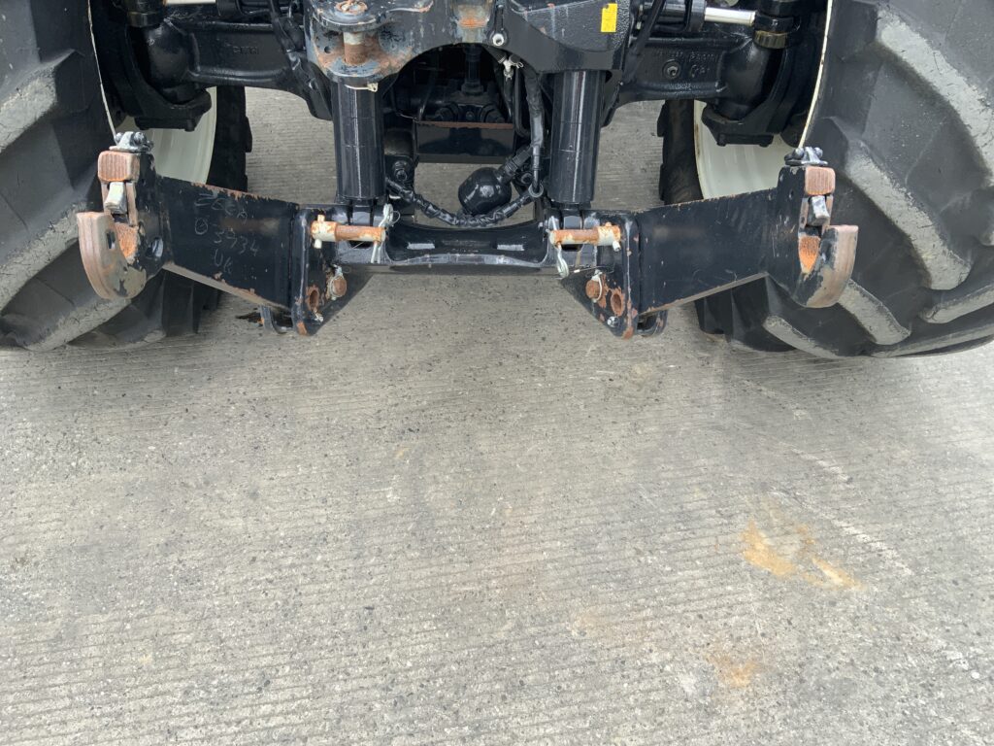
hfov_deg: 61.7
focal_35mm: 29
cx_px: 497
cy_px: 373
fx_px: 833
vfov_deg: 48.2
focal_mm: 3
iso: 16
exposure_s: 1/177
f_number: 1.8
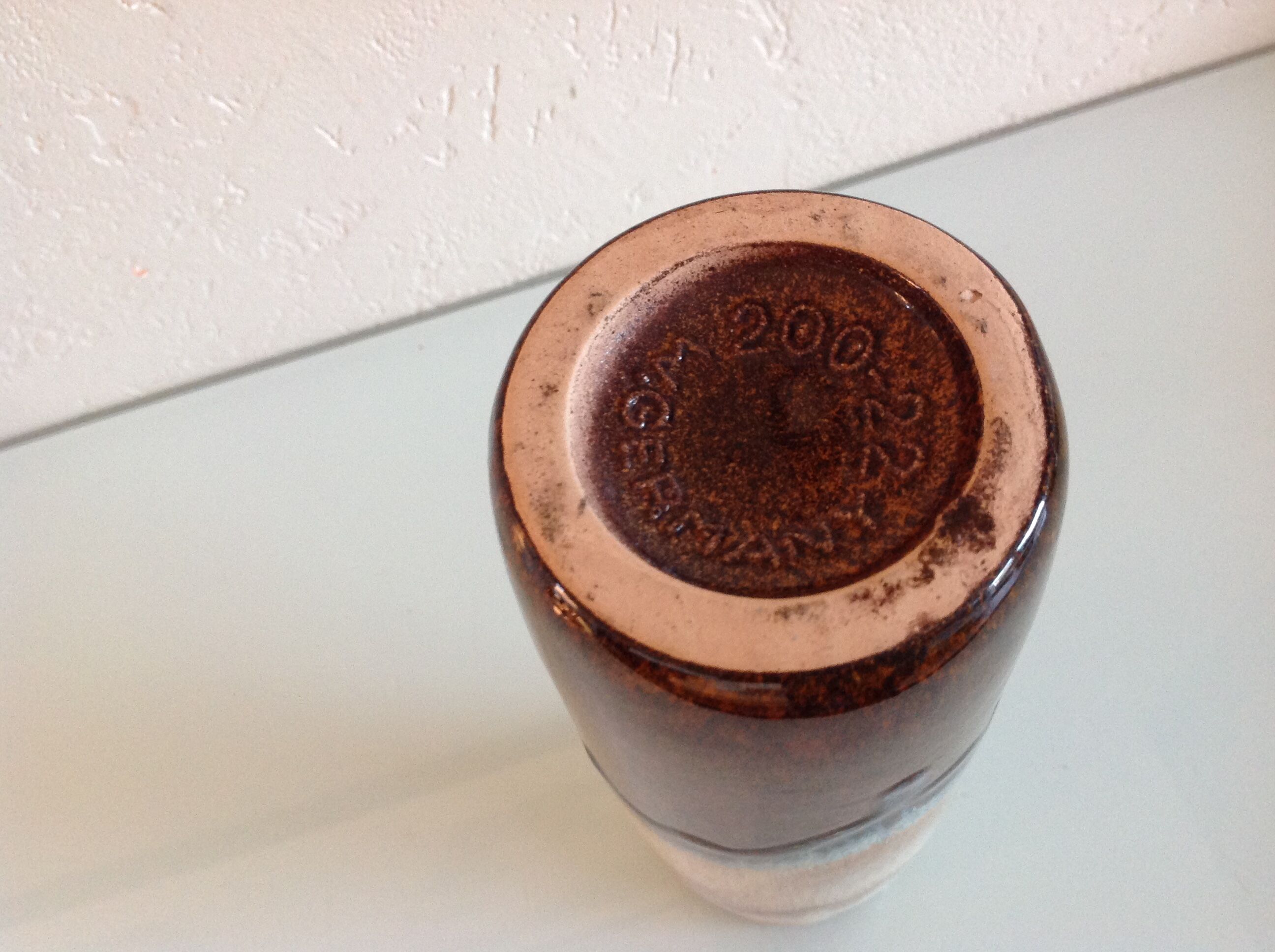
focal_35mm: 35
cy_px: 476
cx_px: 638
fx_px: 1287
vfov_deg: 40.6
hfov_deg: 52.7
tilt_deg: -62.3
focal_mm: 4.28
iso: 200
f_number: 2.4
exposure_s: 1/17
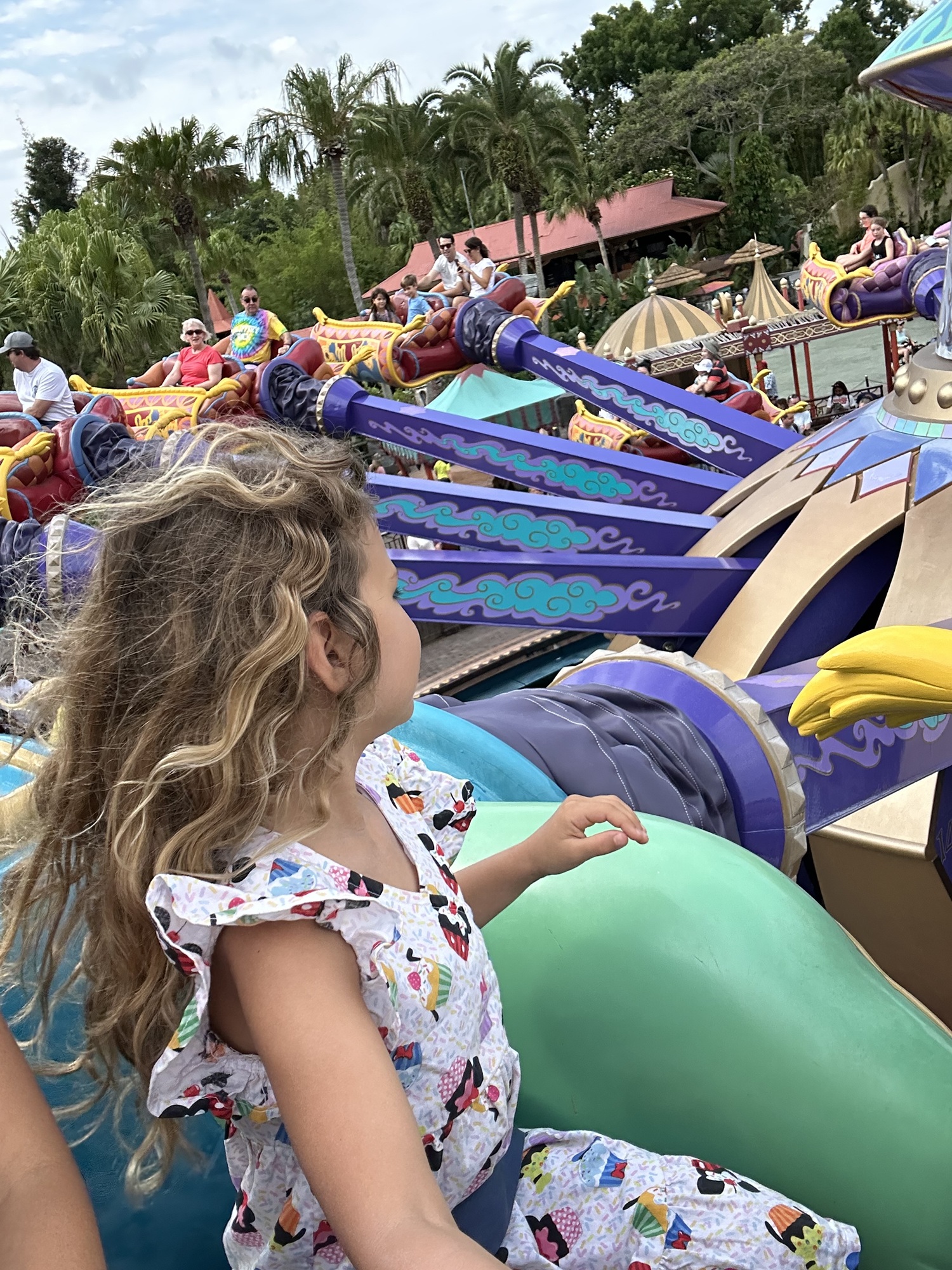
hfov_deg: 46.8
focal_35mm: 30
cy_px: 635
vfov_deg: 60.0
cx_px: 476
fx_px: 1100
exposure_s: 1/563
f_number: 1.9
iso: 25
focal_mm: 2.69
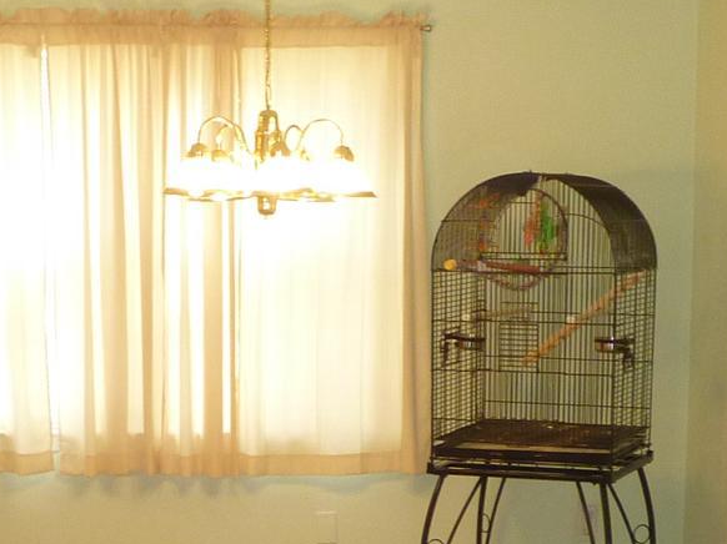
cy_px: 509
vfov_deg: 16.5
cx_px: 280
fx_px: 1847
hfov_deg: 22.2
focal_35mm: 88
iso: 160
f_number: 2.8
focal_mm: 4.4
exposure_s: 1/30
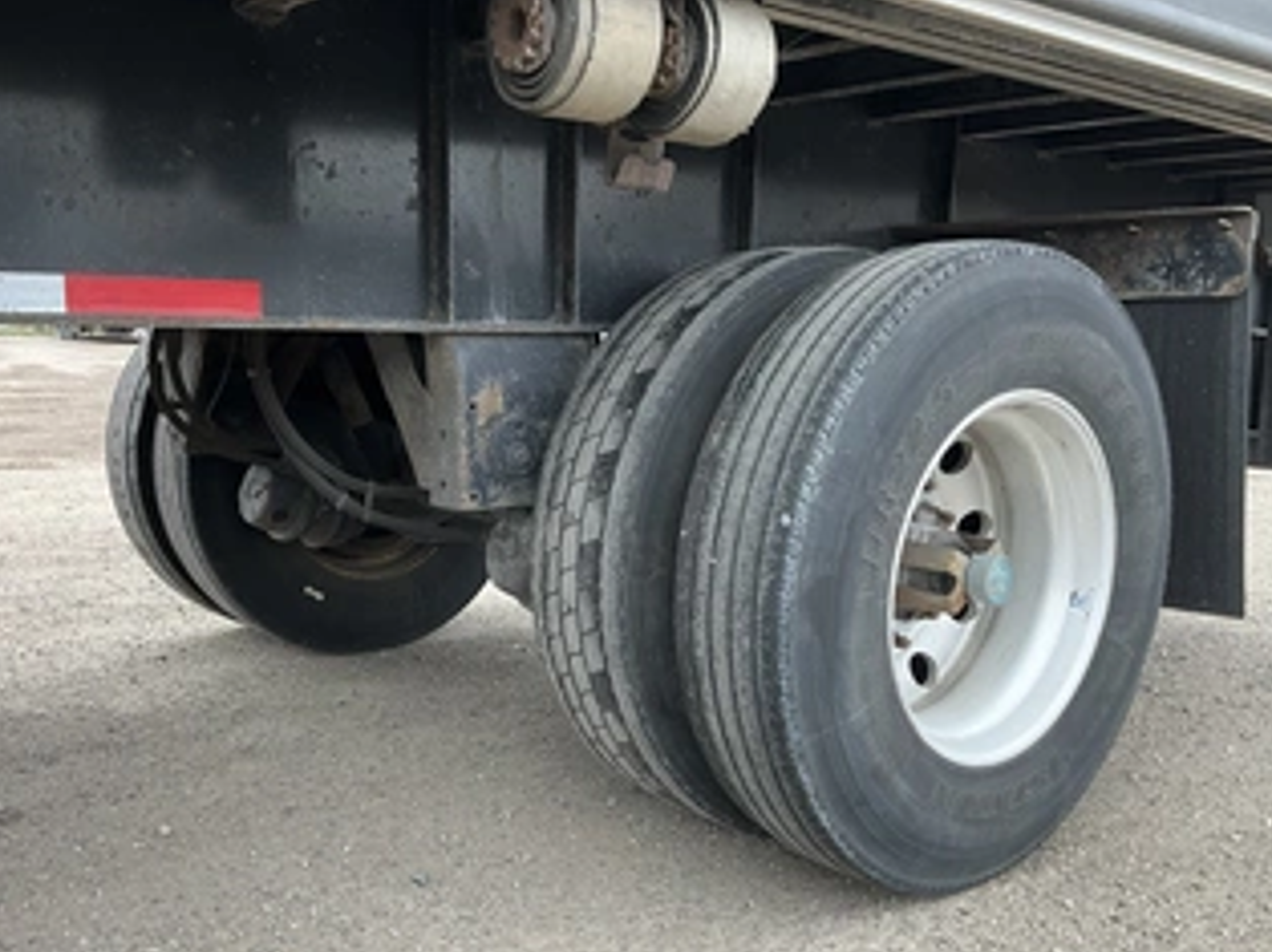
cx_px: 608
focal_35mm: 37
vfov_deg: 38.3
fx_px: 1359
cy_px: 604
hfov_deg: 50.2
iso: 20
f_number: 1.8
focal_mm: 3
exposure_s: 1/122
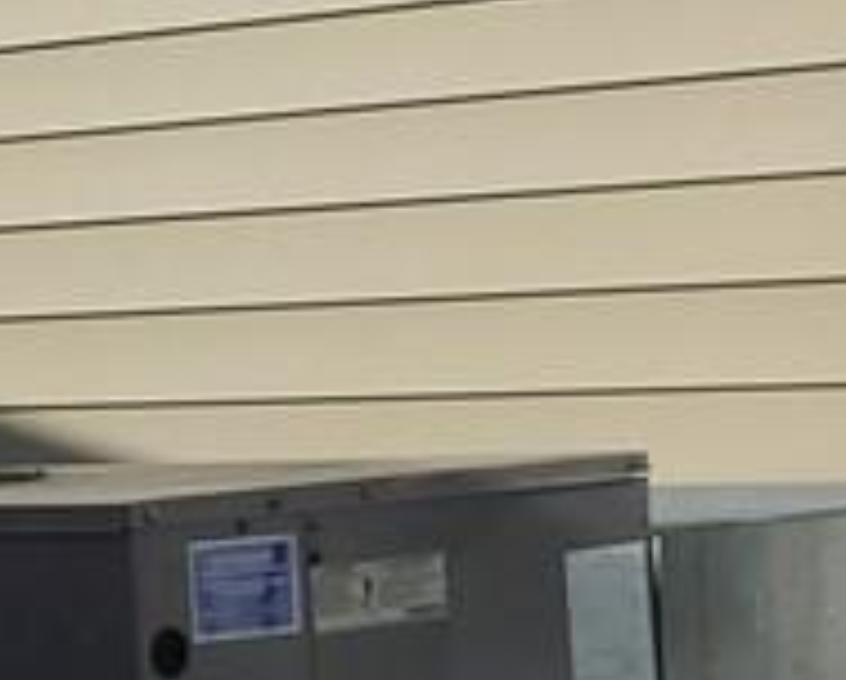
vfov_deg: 7.8
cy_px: 356
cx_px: -72
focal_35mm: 199
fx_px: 4990
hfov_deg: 9.6
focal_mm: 4.3
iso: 100
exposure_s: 1/408
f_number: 7.4
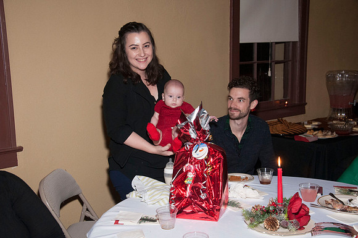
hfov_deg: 41.2
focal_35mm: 48
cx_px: 179
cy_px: 119
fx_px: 477
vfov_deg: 28.0
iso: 800
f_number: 5.6
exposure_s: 1/80
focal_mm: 32
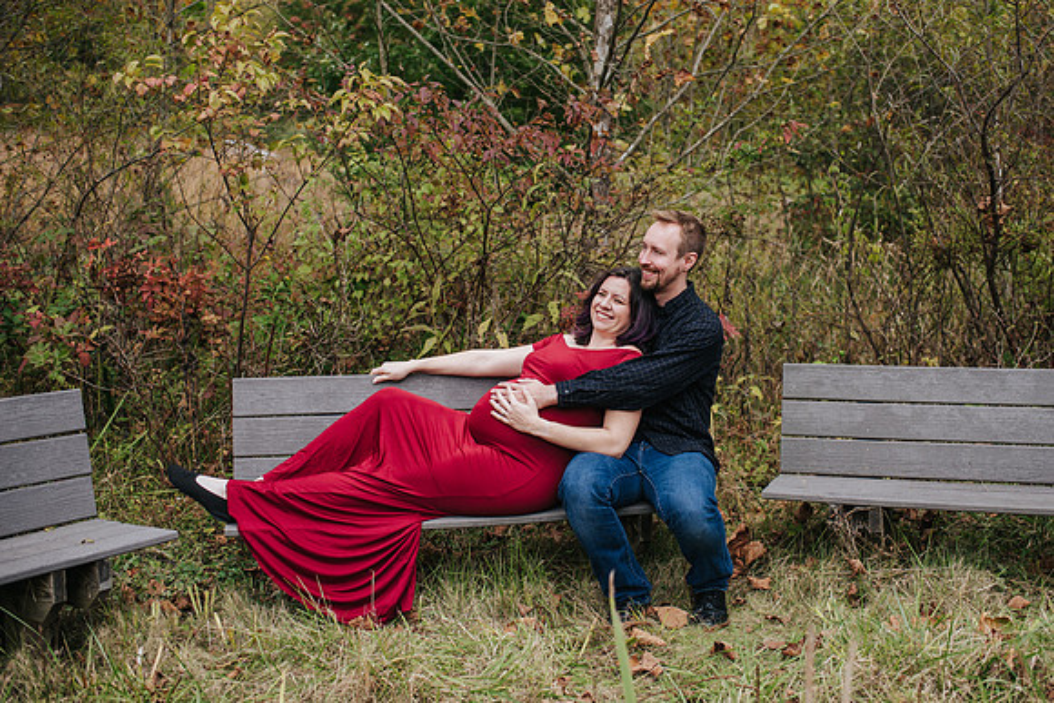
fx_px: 1160
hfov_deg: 48.7
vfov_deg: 33.7
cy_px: 308
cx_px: 590
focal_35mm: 40
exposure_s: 1/800
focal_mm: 35
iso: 220
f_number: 3.2
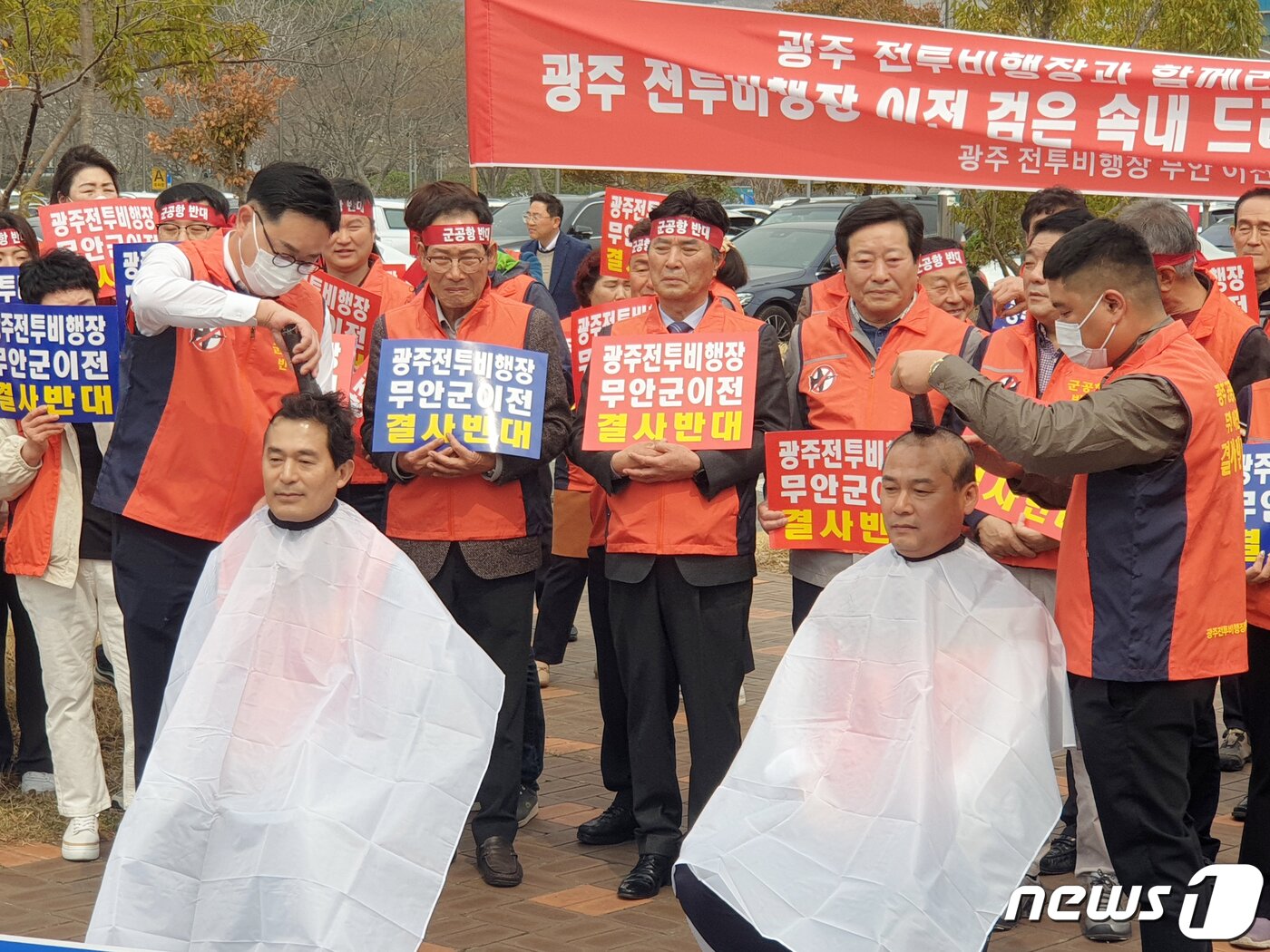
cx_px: 635
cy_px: 476
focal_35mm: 52
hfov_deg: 36.8
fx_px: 1908
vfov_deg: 28.0
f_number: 2.4
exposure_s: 1/703
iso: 100
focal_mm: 6
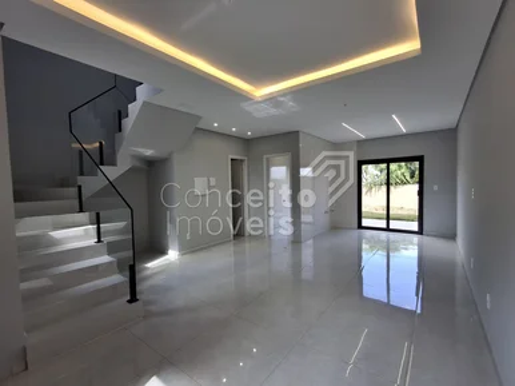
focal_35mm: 16
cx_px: 258
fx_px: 238
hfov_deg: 94.5
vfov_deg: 78.0
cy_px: 193
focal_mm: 1.64
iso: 40
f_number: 2.2
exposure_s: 1/121
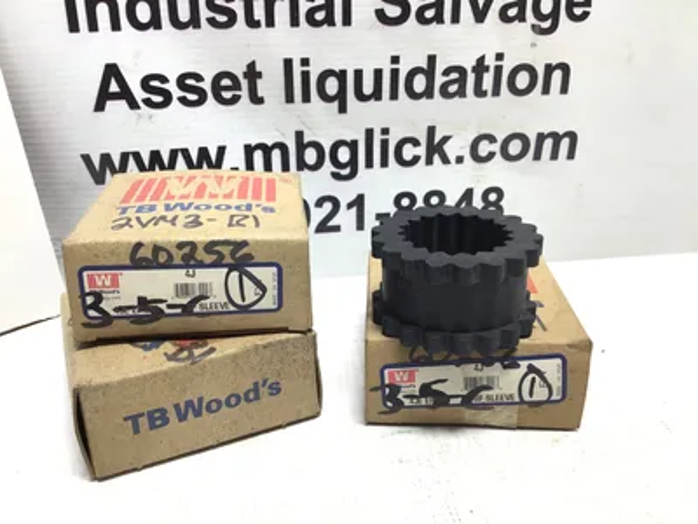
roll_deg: -0.4
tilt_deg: -23.7
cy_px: 262
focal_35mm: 31
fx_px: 625
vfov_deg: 45.4
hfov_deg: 58.4
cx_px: 349
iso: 25
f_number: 2.4
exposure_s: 1/60
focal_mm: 3.3
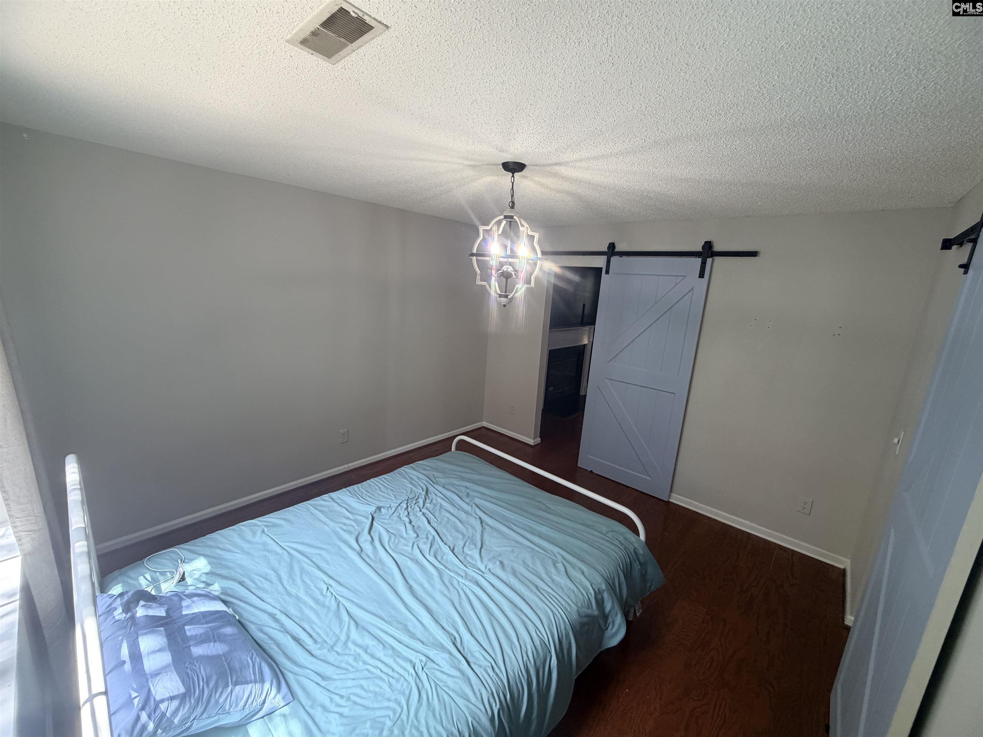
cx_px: 492
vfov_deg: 85.7
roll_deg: -3.4
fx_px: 398
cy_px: 368
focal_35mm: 14
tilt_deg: -13.5
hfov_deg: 102.1
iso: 160
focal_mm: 2.22
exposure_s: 1/120
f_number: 2.2
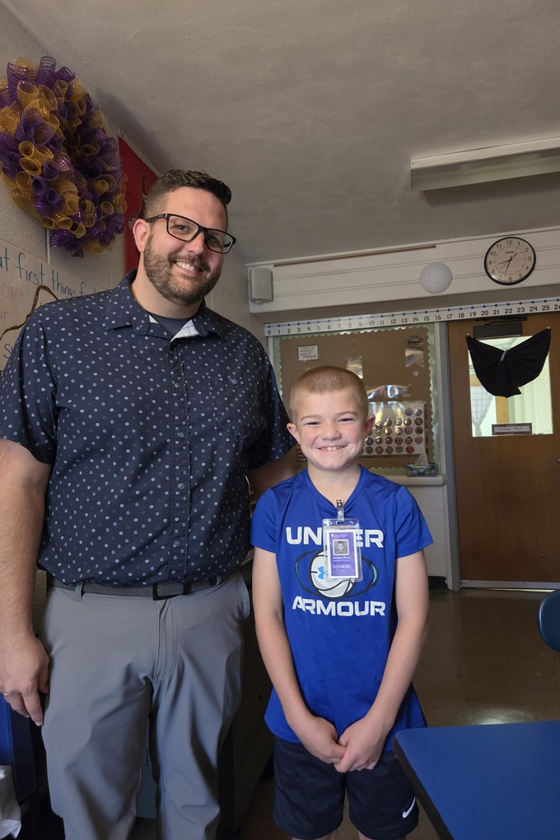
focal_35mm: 24
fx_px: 560
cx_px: 279
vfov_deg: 73.8
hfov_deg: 53.1
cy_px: 420
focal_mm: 5.4
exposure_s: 1/60
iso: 1250
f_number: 1.8
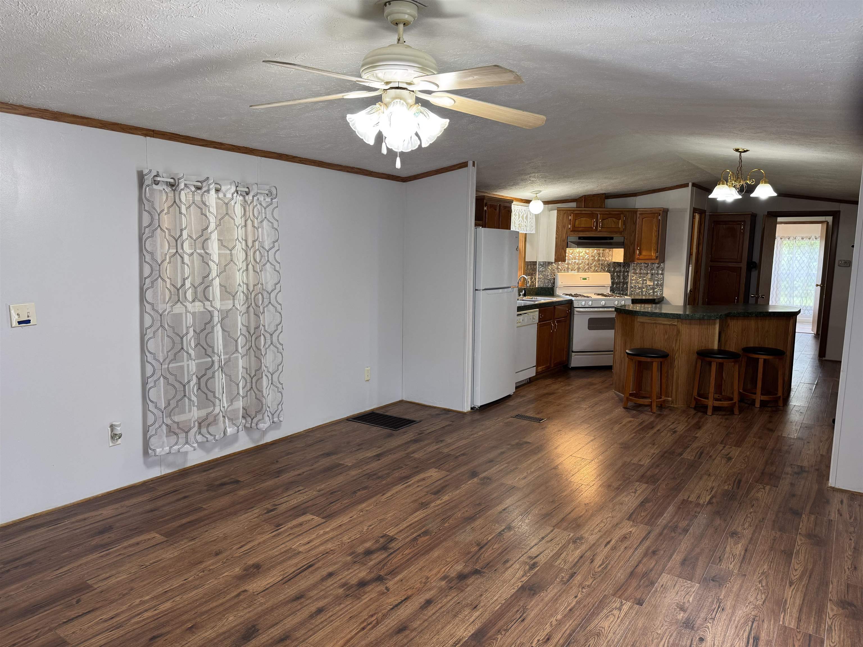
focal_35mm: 24
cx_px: 432
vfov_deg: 56.8
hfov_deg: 71.6
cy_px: 324
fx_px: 598
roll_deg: -1.1
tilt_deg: -7.9
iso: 125
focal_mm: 6.76
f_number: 1.78
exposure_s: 1/60
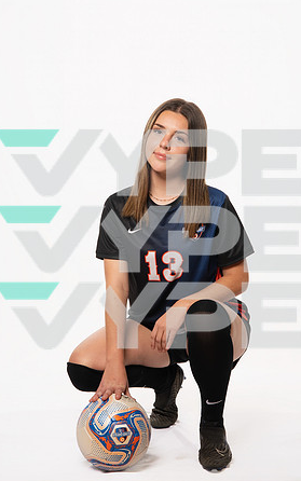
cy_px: 239
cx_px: 156
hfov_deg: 18.1
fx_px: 944
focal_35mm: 72
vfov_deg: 28.6
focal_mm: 70
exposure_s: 1/160
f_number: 9
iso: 640
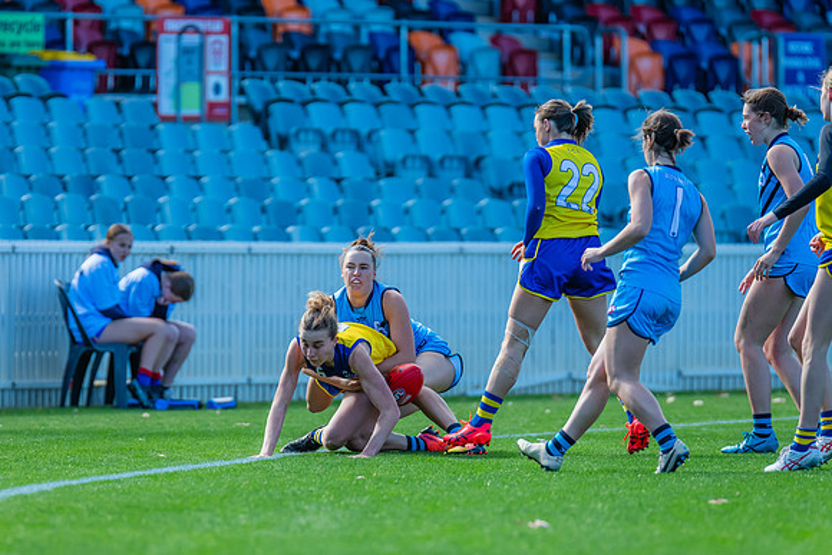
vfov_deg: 2.8
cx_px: 361
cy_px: 291
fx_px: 11529
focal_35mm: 499
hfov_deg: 4.1
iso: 800
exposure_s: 1/1250
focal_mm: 420
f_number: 5
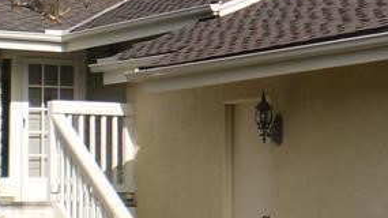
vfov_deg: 8.6
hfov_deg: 15.1
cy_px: 67
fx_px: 1450
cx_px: 334
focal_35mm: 141
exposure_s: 1/800
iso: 64
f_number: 4.6
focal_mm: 6.3
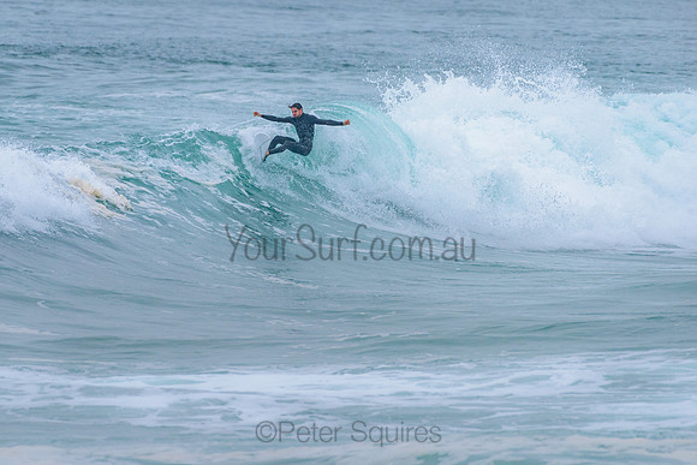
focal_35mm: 612
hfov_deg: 3.4
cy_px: 180
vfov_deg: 2.2
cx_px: 270
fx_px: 11850
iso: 1250
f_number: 5.6
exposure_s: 1/2000
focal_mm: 500
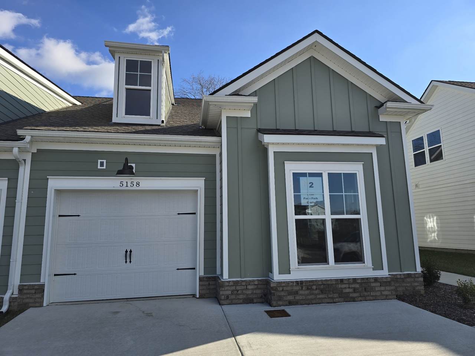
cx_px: 238
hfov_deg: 73.9
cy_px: 178
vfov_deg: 58.9
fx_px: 316
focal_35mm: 23
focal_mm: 6.3
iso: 12
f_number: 1.7
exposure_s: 1/719
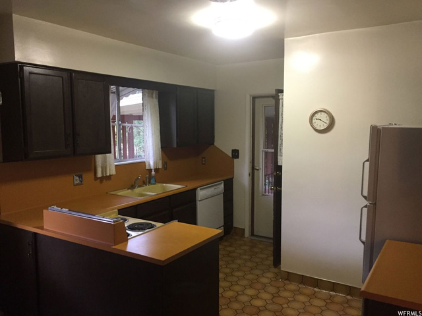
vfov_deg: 48.2
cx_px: 211
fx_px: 354
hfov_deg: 61.7
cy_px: 158
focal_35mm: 29
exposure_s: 1/30
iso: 200
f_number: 2.2
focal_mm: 4.15
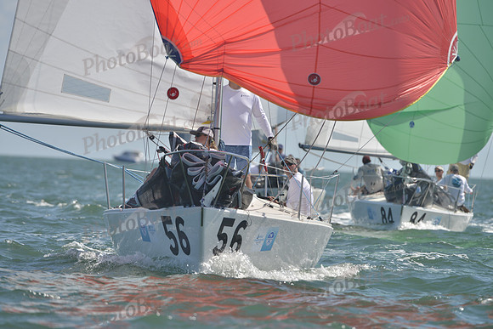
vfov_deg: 3.4
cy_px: 164
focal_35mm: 400
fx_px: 5479
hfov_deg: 5.2
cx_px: 246
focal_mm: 400
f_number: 6.3
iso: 200
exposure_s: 1/1250
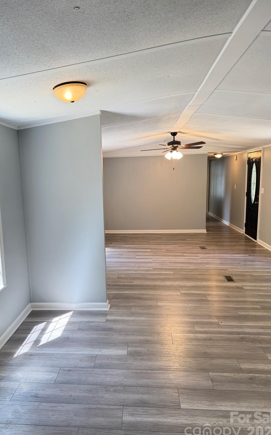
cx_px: 116
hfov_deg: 47.4
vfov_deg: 70.4
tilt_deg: -8.4
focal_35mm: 26
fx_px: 307
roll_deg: +1.1
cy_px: 221
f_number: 1.78
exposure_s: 1/120
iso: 125
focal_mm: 6.76
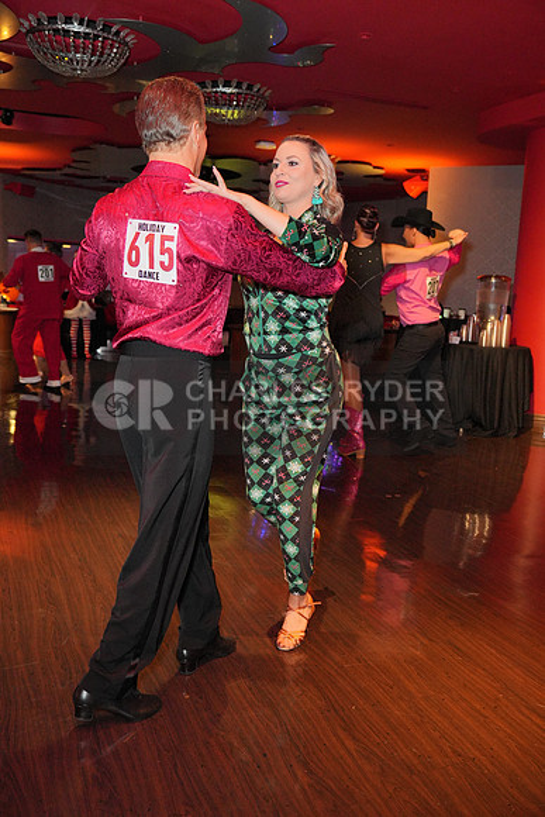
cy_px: 408
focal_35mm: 33
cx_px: 272
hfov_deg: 40.0
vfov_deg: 57.2
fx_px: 749
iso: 4000
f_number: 4
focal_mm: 33
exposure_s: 1/200
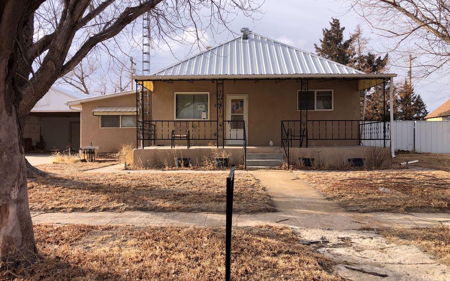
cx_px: 225
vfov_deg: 41.8
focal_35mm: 30
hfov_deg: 62.9
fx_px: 368
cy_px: 147
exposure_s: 1/1412
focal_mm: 3.99
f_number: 1.8
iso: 20
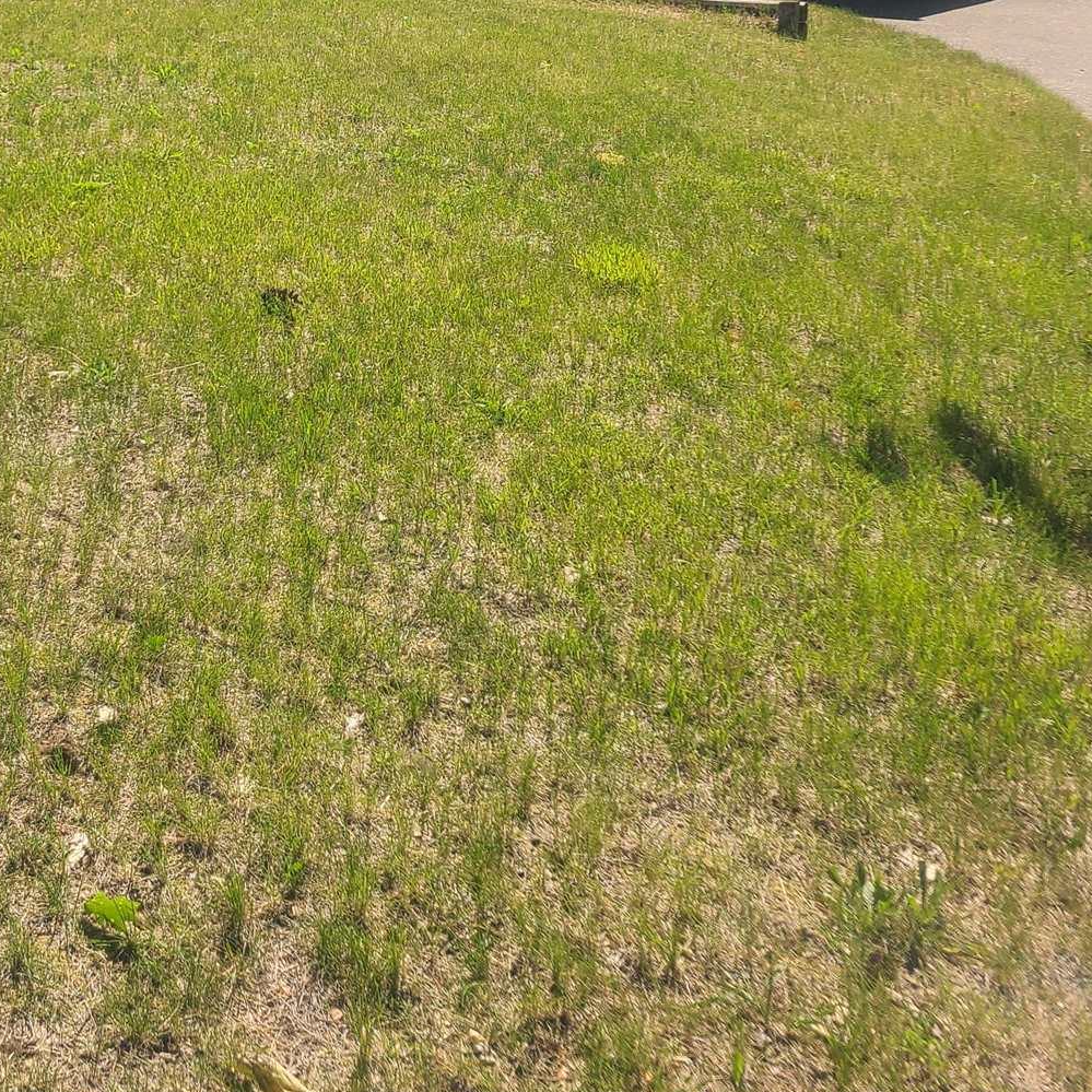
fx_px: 1892
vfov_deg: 29.4
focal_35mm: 53
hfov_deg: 31.1
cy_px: -71
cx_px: 167
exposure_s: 1/1641
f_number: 1.8
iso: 40
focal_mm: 5.4
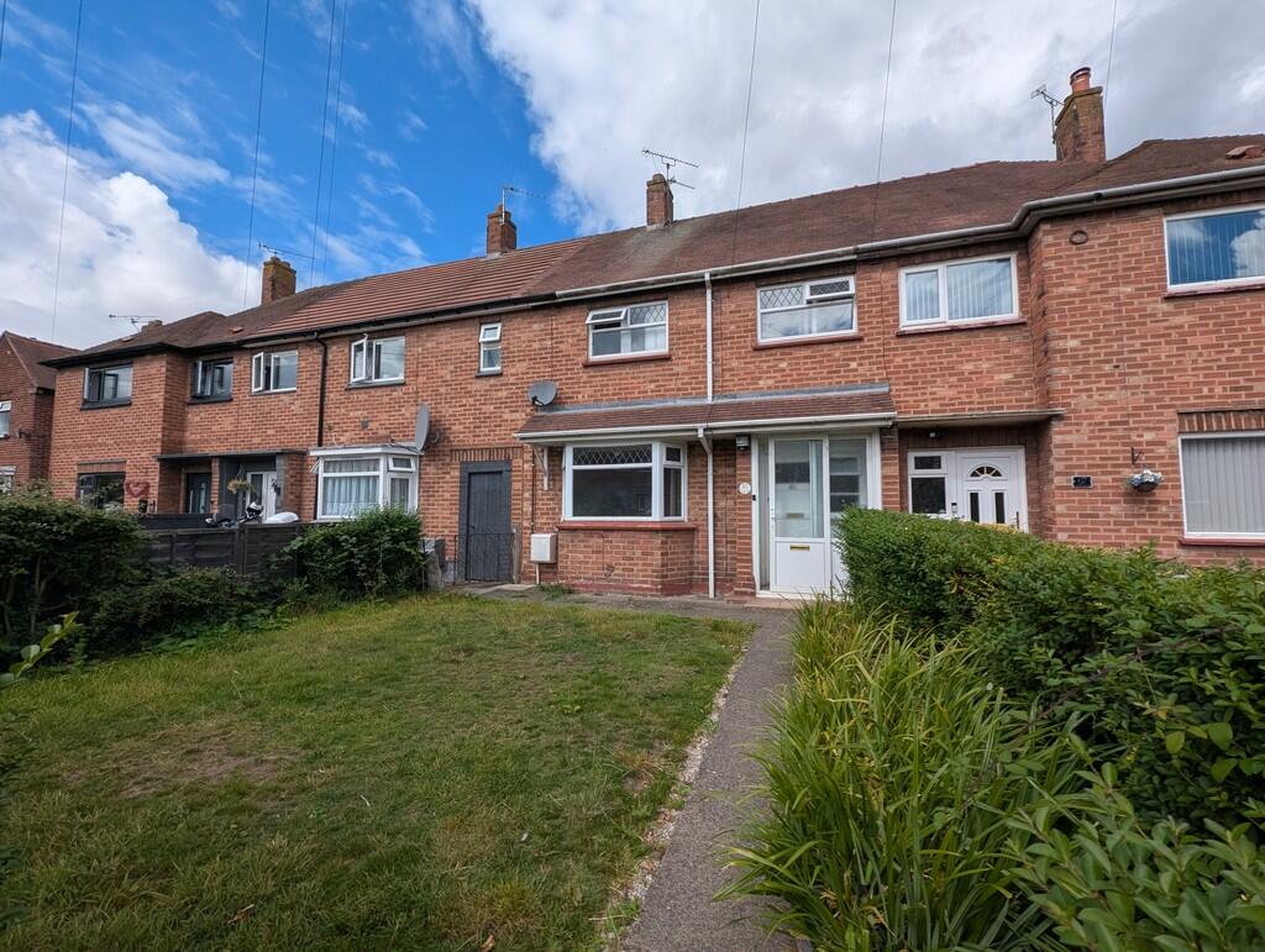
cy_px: 476
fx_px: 476
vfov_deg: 90.1
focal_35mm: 13
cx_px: 632
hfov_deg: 106.1
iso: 49
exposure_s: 1/1795
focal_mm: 1.95
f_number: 2.2
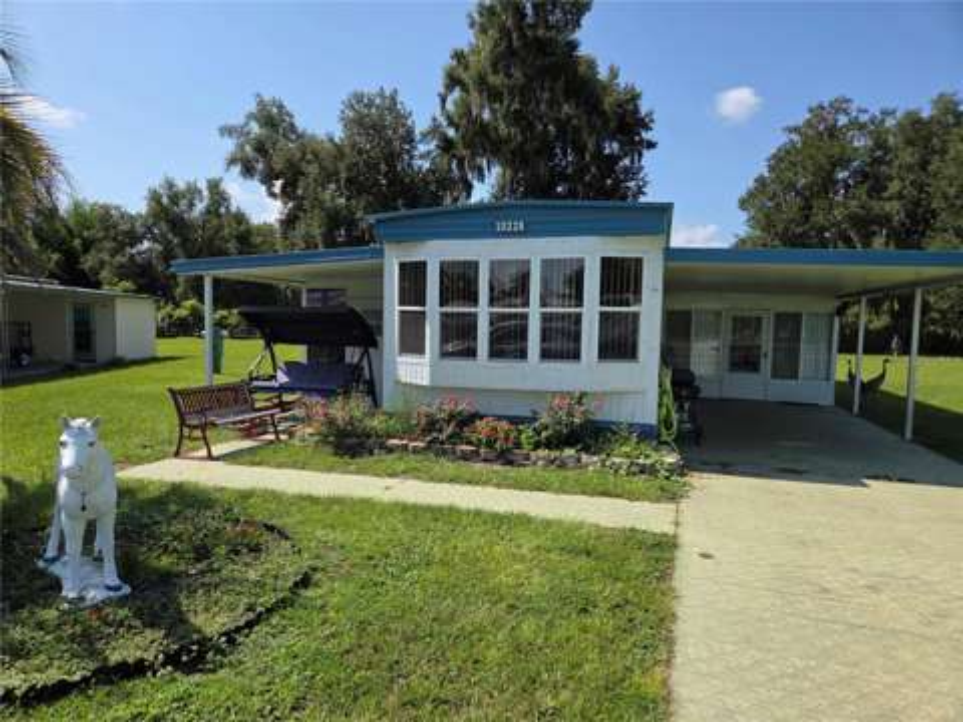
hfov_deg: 73.9
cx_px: 482
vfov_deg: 58.9
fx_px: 640
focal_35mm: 23
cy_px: 361
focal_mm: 5.4
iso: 80
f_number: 1.8
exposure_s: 1/5004
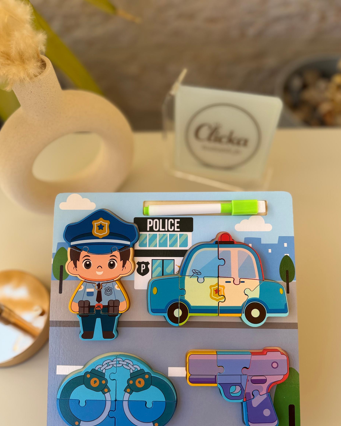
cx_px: 177
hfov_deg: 54.9
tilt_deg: -61.7
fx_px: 328
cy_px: 236
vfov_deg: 65.9
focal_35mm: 26
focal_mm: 6.76
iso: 80
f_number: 1.78
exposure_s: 1/598
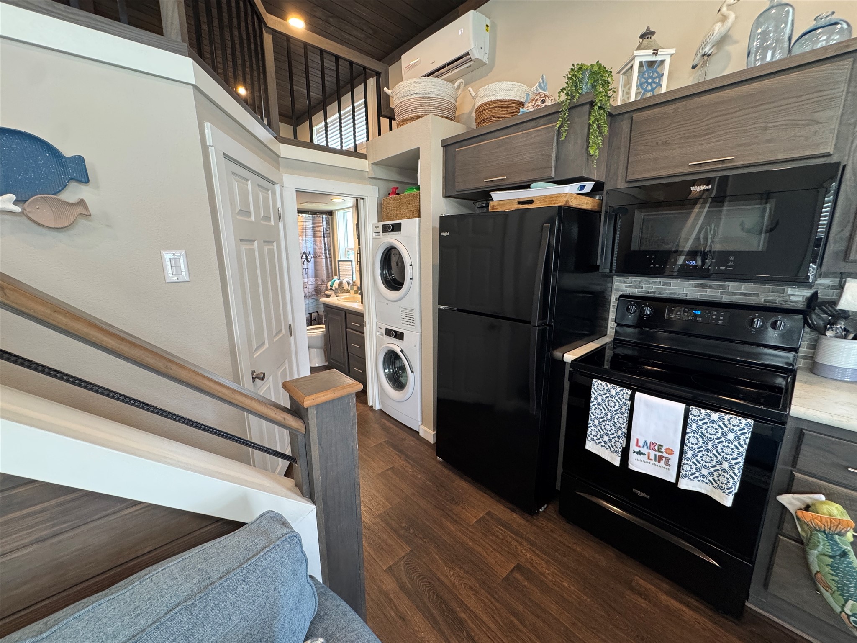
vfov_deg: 85.7
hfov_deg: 102.1
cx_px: 428
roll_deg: -0.1
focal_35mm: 14
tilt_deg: -13.1
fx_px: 347
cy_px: 322
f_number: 2.2
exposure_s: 1/60
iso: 250
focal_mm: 2.22
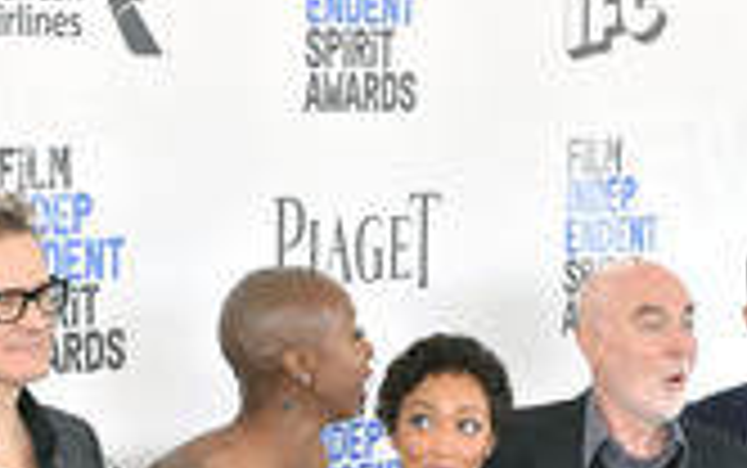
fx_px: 3504
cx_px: 380
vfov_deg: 7.4
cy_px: 842
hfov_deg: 12.2
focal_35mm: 172
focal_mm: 70
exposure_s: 1/320
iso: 500
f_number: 6.3
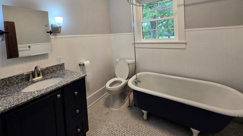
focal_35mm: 15
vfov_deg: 67.7
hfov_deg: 103.0
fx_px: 97
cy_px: 41
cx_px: 119
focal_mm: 2.2
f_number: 2.2
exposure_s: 1/60
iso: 100
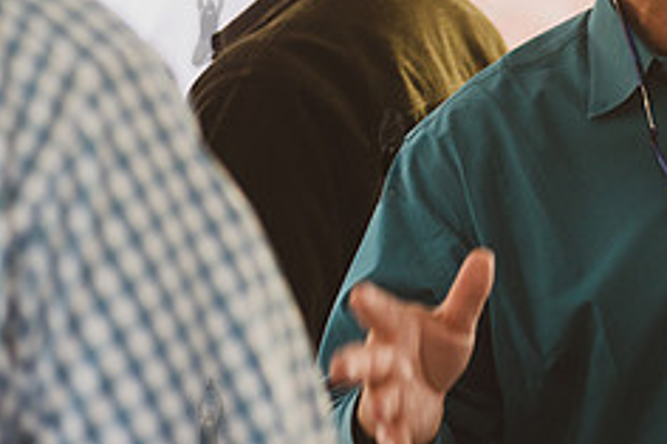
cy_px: 16
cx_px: 755
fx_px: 3647
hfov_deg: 10.3
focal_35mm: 197
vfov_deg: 6.9
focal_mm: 80
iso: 1000
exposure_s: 1/160
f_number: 3.5
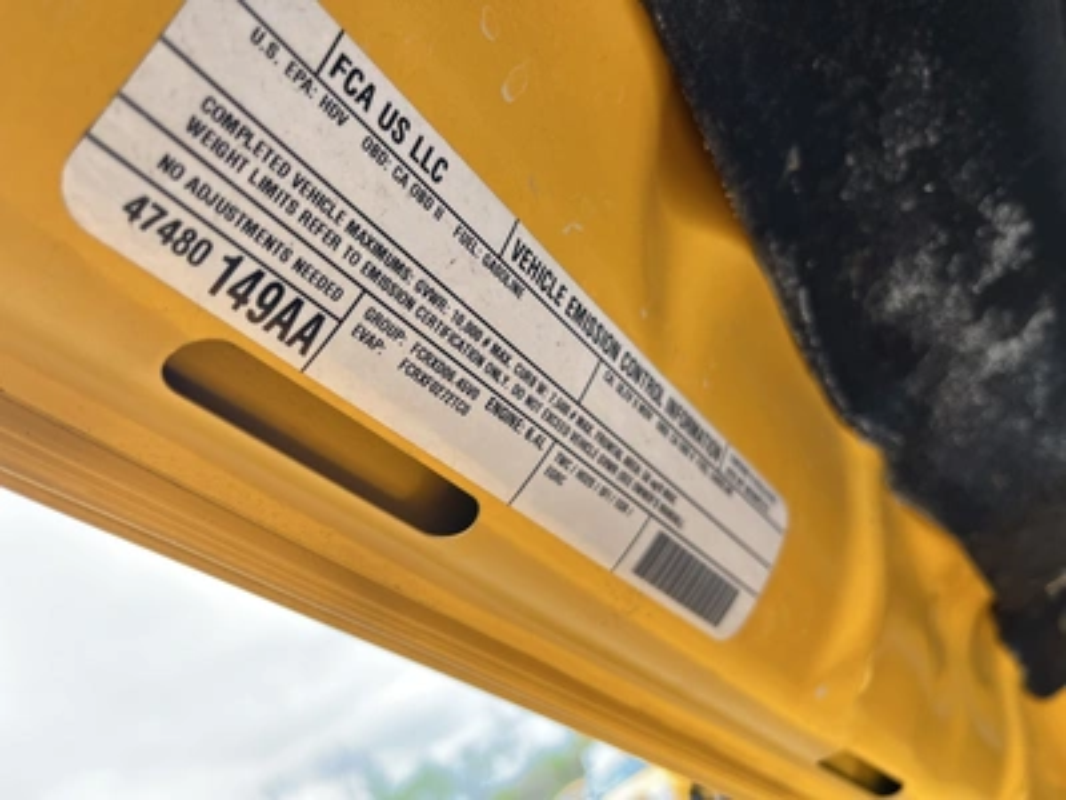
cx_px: 533
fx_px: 801
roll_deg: +34.4
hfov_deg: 67.3
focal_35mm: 26
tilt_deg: +26.8
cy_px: 400
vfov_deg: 53.1
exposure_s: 1/352
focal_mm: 5.1
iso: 50
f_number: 1.6
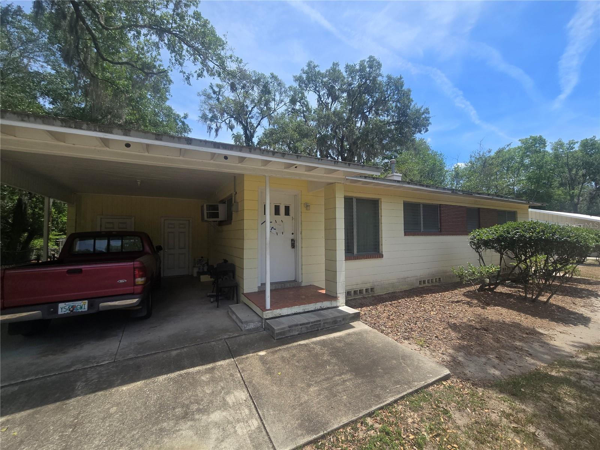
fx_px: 225
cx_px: 300
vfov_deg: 89.9
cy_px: 225
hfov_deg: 106.2
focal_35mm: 13
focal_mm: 2.2
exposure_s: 1/1472
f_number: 2.2
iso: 50
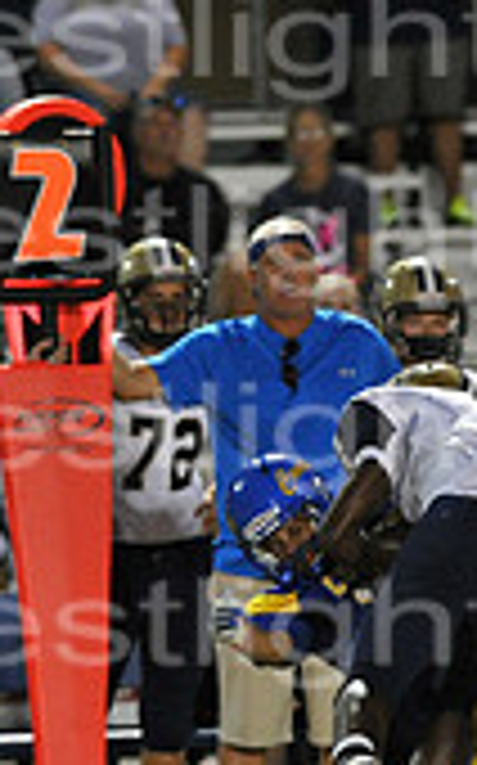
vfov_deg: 2.0
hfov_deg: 1.3
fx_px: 21710
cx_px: 454
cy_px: 536
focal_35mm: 1042
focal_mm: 300
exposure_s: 1/500
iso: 5000
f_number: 4
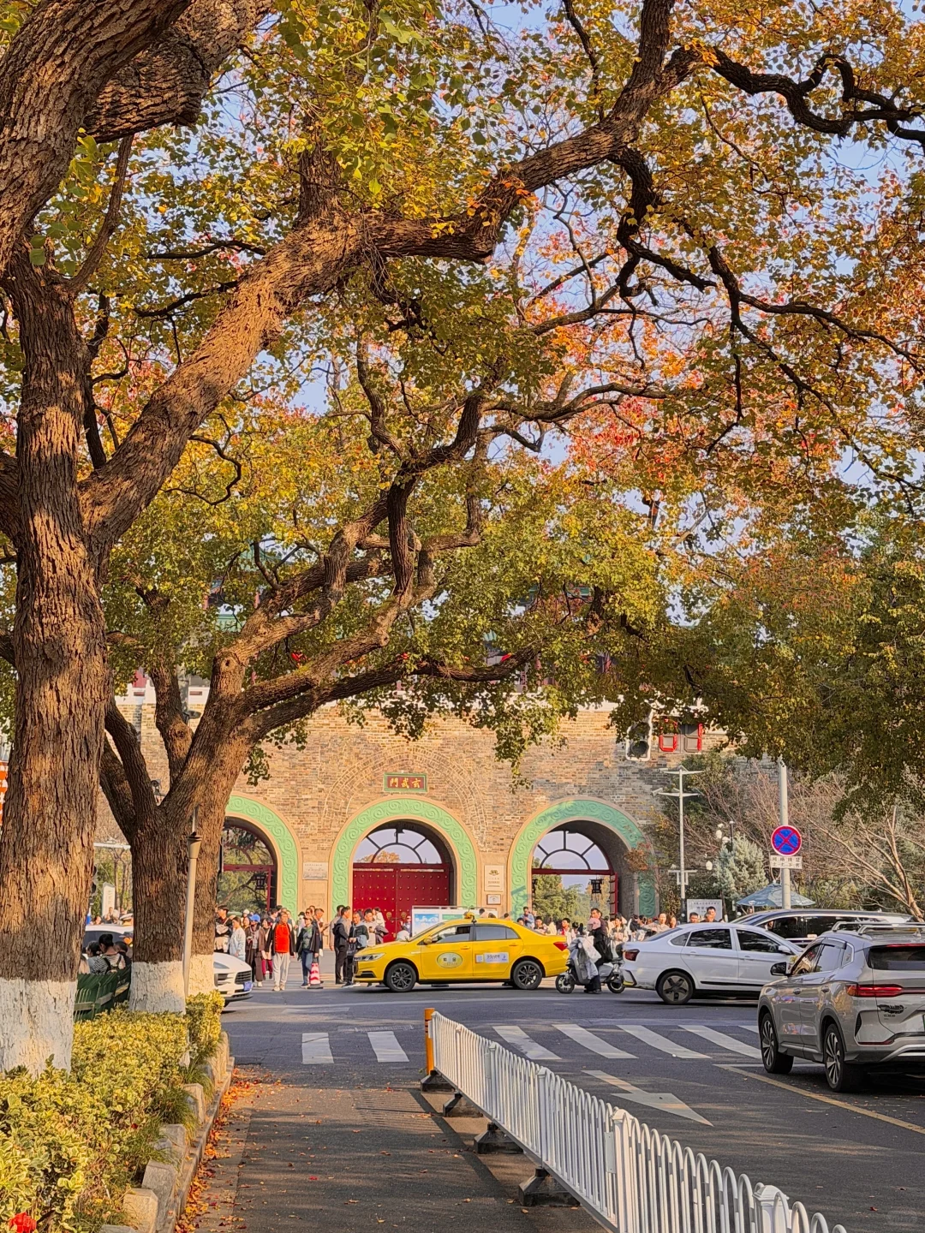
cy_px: 616
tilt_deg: +10.4
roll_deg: +1.9
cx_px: 462
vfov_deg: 39.7
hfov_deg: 30.3
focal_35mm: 48
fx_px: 1710
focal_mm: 6.76
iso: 80
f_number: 1.78
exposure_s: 1/1456
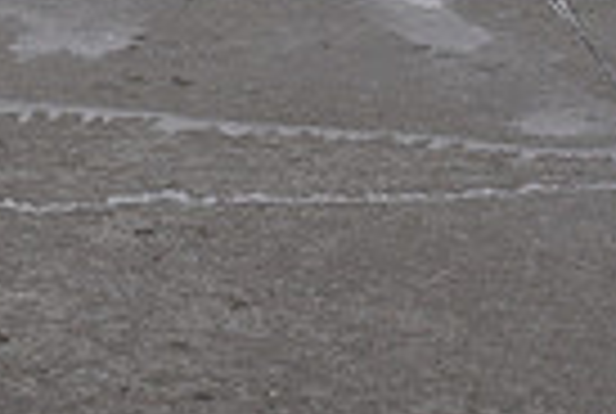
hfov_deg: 13.5
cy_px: -416
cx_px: 189
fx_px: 2607
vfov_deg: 8.6
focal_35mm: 152
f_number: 10
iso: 400
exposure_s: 1/400
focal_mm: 36
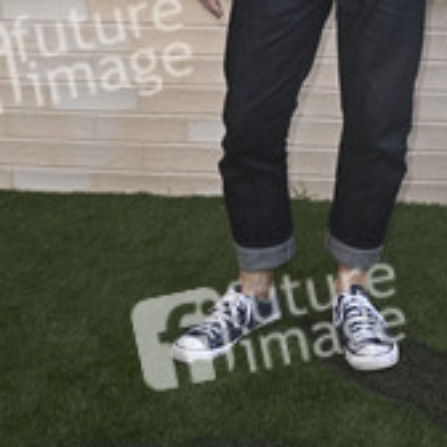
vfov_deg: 19.0
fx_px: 1271
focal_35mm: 87
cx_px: 346
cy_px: -72
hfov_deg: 19.8
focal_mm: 43
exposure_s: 1/250
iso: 640
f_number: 6.3
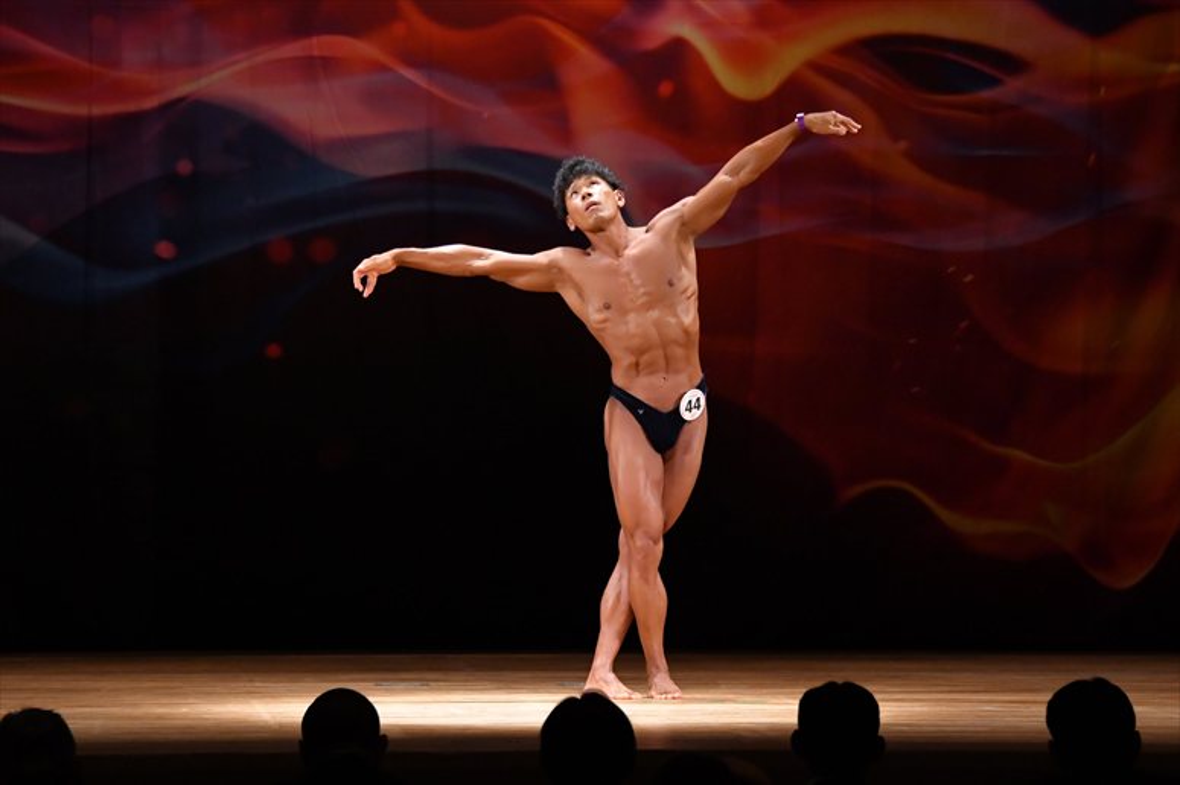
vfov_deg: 6.8
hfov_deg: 10.2
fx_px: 6618
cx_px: 590
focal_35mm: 202
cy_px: 392
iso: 4000
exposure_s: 1/400
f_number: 5.6
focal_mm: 135
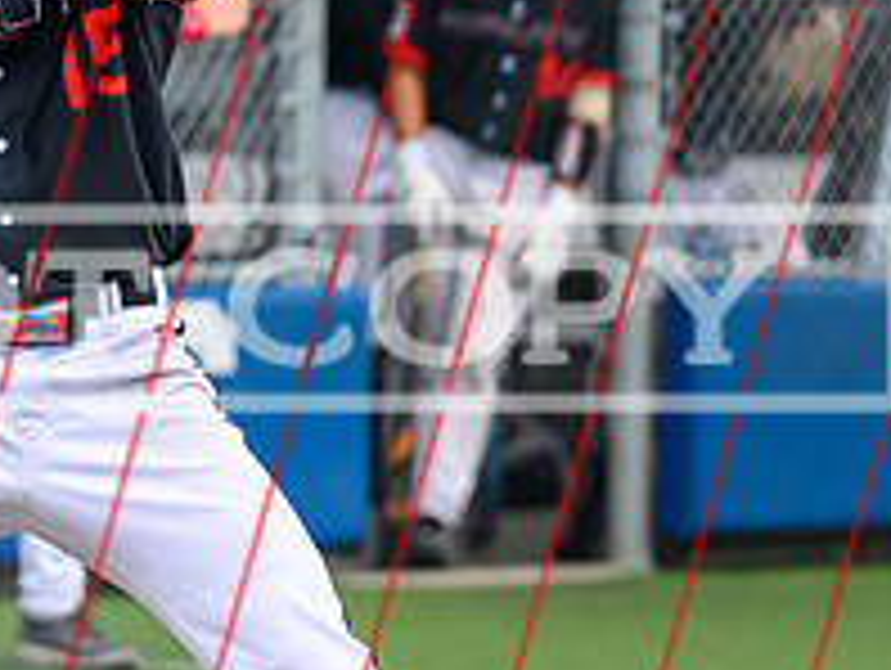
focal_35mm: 384
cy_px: 290
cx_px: -77
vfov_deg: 3.9
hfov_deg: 5.1
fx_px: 9896
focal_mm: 104
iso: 3200
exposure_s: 1/3200
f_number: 2.8
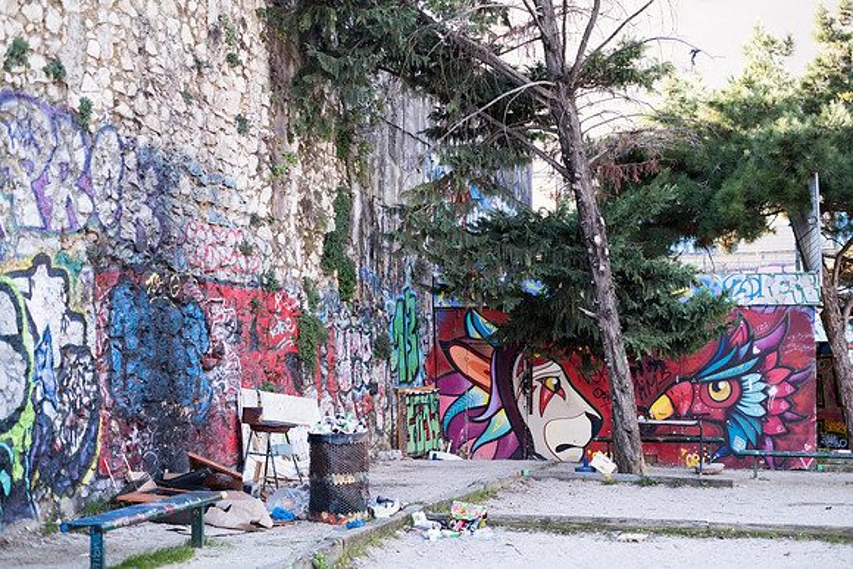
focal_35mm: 53
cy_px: 284
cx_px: 426
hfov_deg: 37.5
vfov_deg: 25.5
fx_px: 1256
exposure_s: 1/280
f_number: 2
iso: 160
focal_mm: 35
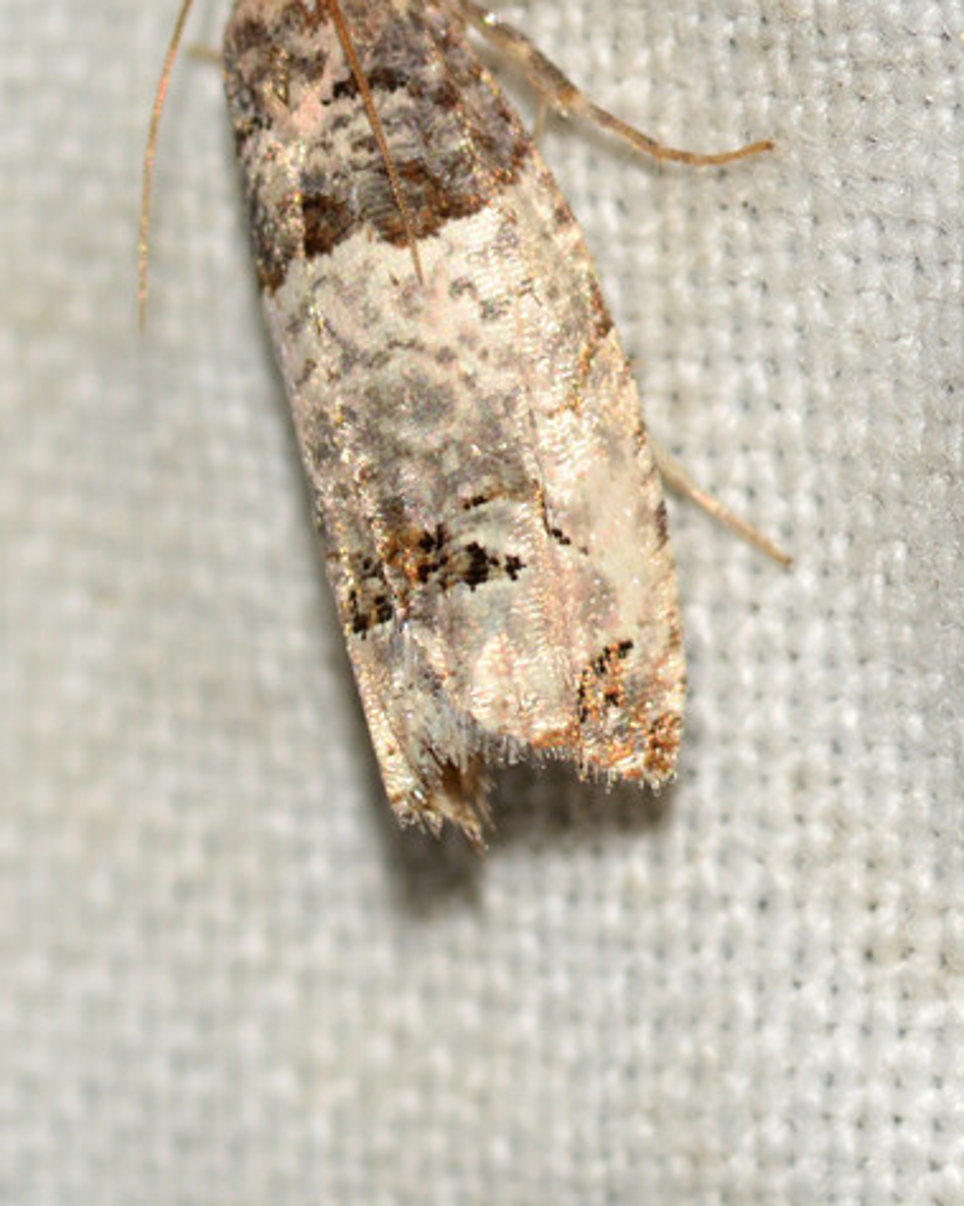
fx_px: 6778
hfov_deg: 8.1
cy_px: 399
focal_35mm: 190
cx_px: 440
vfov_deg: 10.2
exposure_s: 1/200
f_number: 18
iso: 100
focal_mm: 100
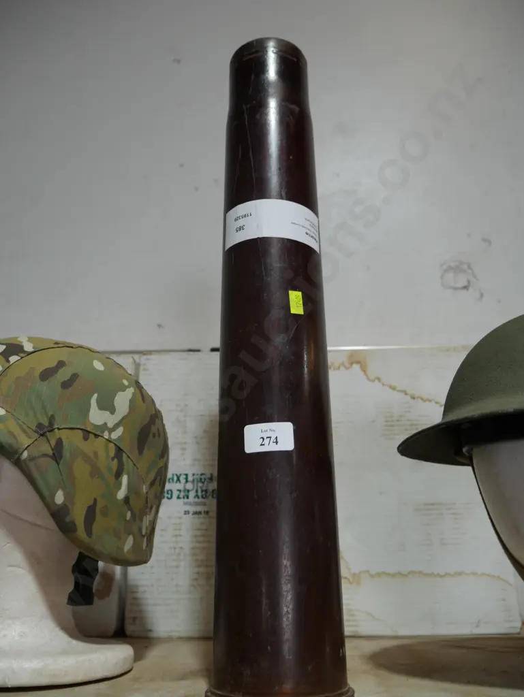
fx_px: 605
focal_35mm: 30
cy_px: 348
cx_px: 262
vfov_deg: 59.9
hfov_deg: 46.8
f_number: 3.6
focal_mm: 15
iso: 200
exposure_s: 1/80
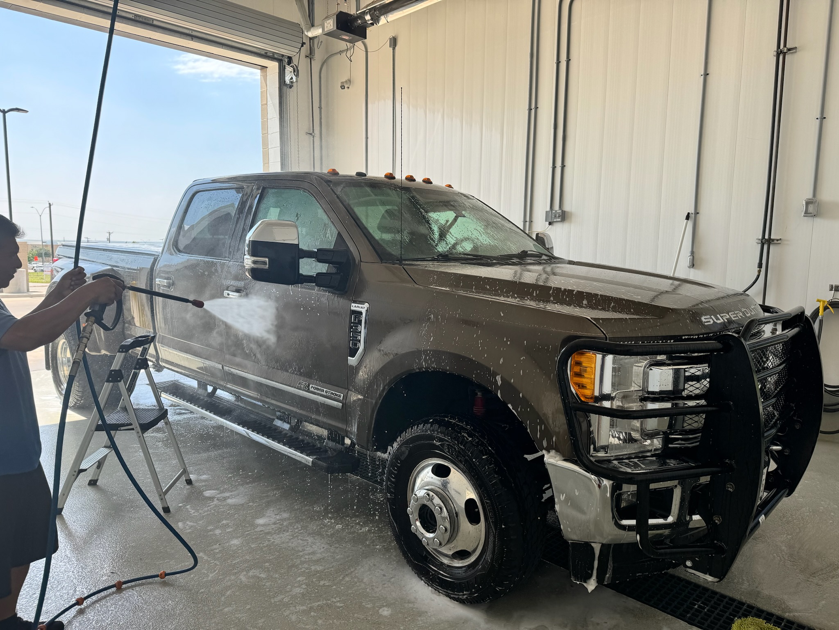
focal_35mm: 24
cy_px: 315
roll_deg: -0.8
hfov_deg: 71.6
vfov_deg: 56.8
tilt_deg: -7.5
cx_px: 420
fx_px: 582
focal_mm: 6.76
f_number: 1.78
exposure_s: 1/952
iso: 80
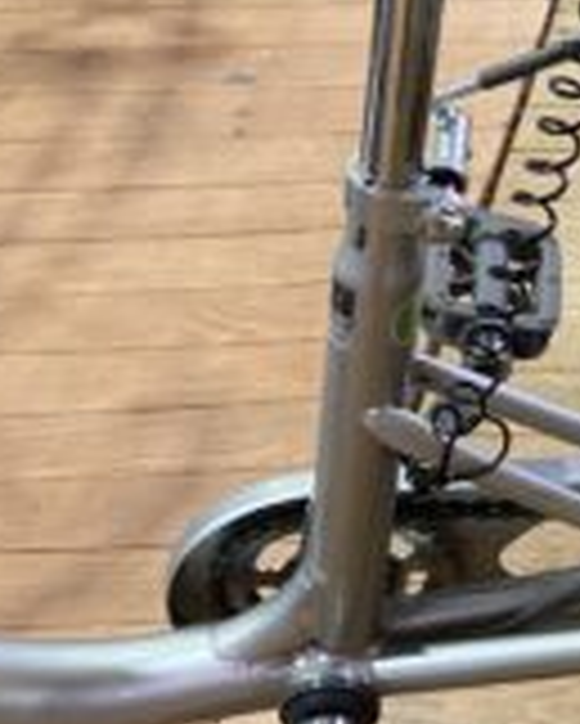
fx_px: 1822
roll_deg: +2.7
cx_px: 1093
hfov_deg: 15.2
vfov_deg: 22.5
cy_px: 317
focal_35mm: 85
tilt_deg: -43.8
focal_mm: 3.99
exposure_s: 1/50
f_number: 1.8
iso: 250
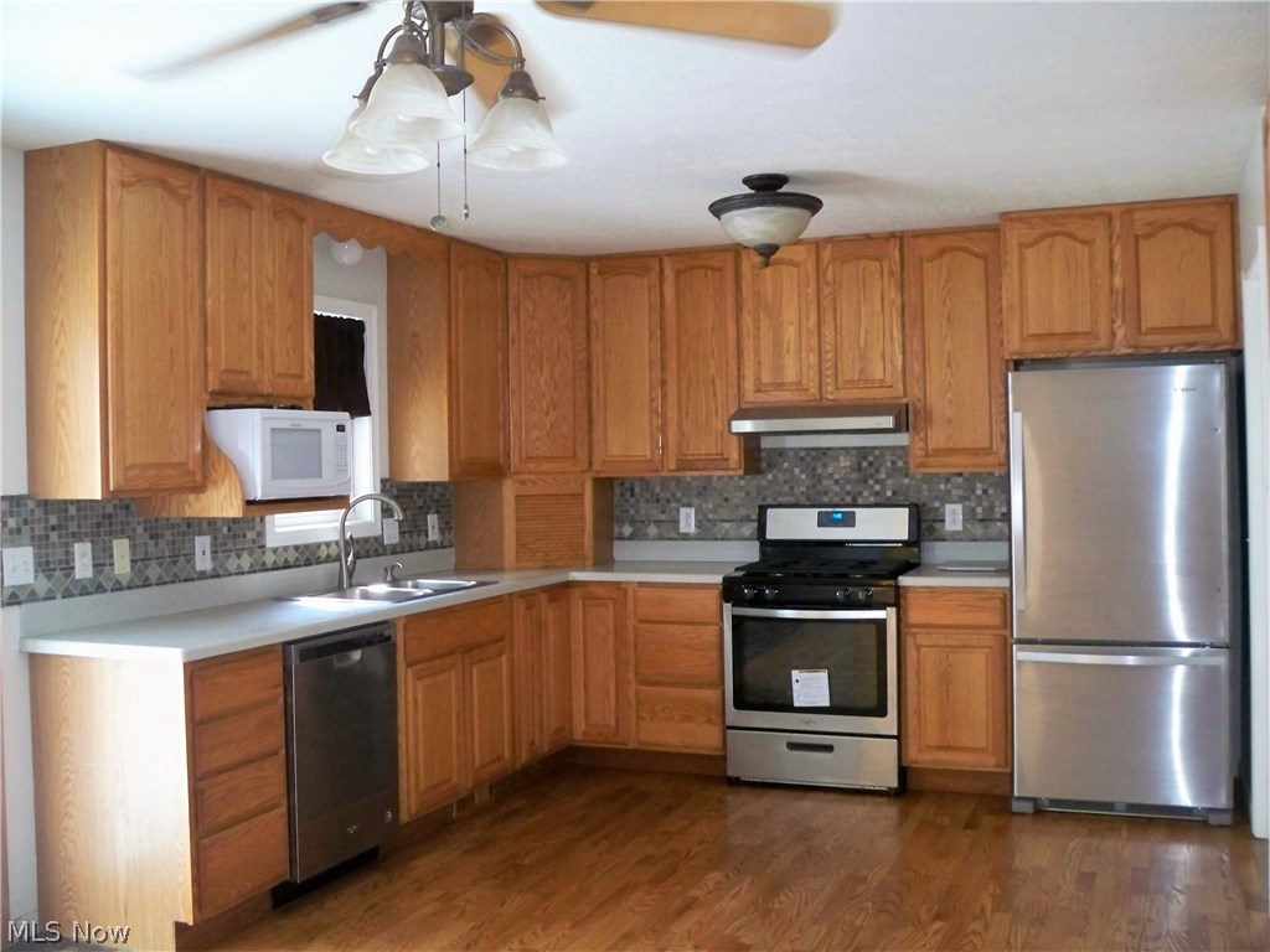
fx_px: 1284
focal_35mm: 35
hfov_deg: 52.6
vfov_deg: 40.7
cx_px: 635
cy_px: 476
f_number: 3.1
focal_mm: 6.3
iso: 400
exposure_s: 1/30
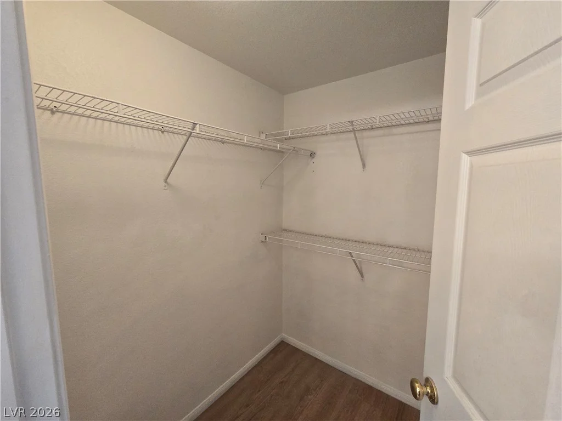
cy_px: 210
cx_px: 281
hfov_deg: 106.2
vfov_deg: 89.9
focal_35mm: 13
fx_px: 211
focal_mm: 2.2
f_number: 2.2
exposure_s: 1/60
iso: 320
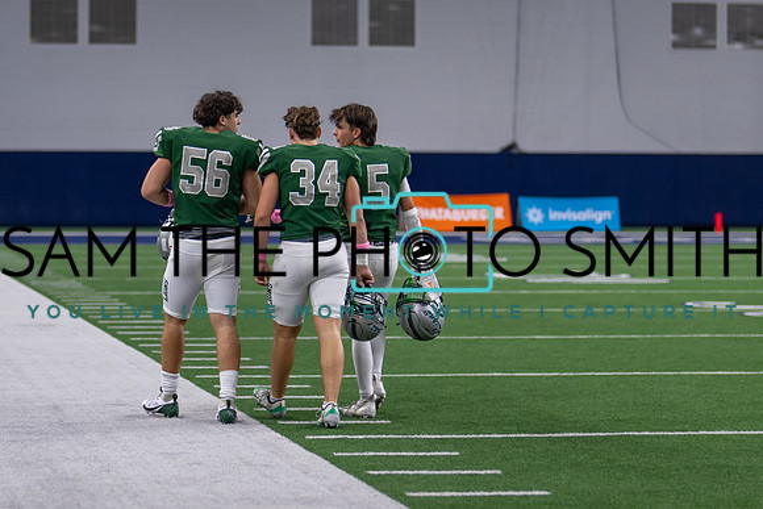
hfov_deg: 14.1
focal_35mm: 145
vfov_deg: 9.5
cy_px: 251
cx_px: 235
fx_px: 3074
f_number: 1.2
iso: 250
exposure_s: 1/400
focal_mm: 50
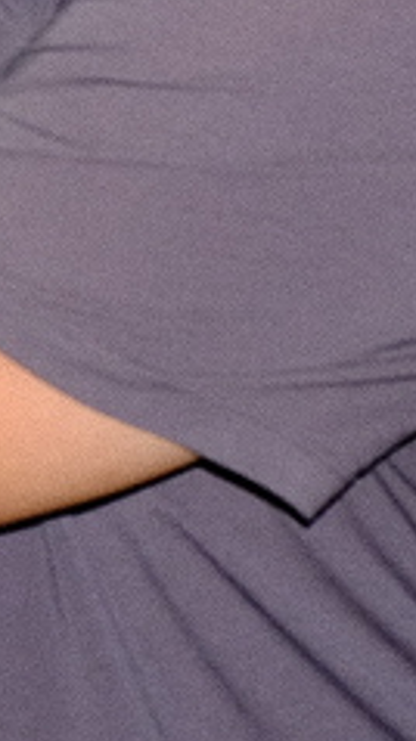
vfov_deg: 12.0
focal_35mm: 179
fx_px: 3519
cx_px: -1018
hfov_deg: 6.0
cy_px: 431
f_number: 3.5
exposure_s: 1/60
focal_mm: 15
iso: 500
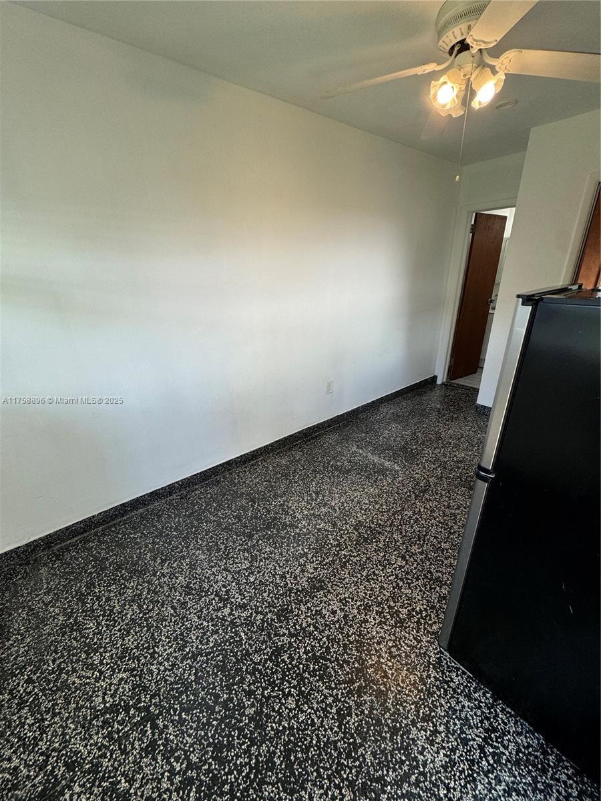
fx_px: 324
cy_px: 400
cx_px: 300
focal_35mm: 14
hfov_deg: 85.7
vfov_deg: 102.1
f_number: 2.2
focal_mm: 2.22
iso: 100
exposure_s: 1/120
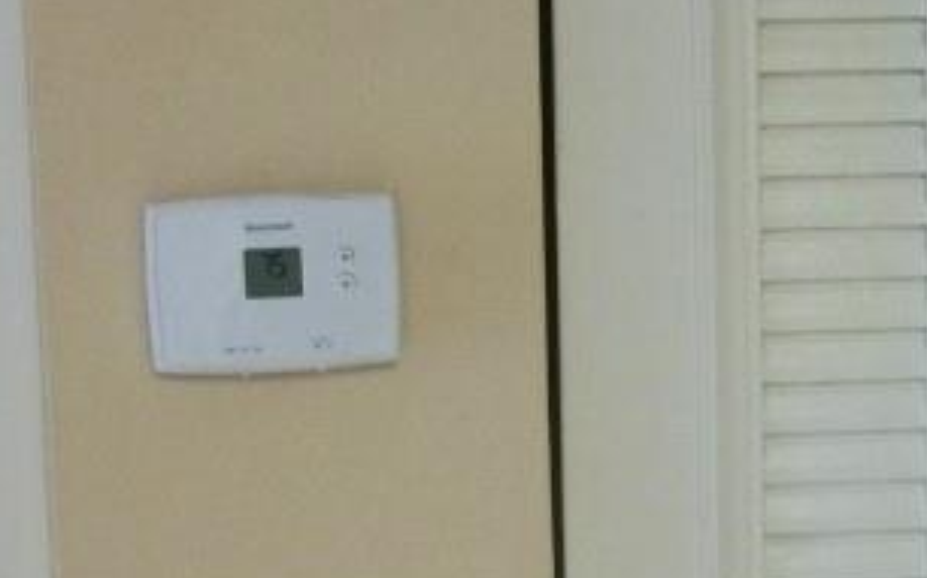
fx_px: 3586
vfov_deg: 9.1
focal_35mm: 142
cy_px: 663
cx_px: 766
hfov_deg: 14.6
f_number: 2.9
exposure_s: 1/30
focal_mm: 5.7
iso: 160
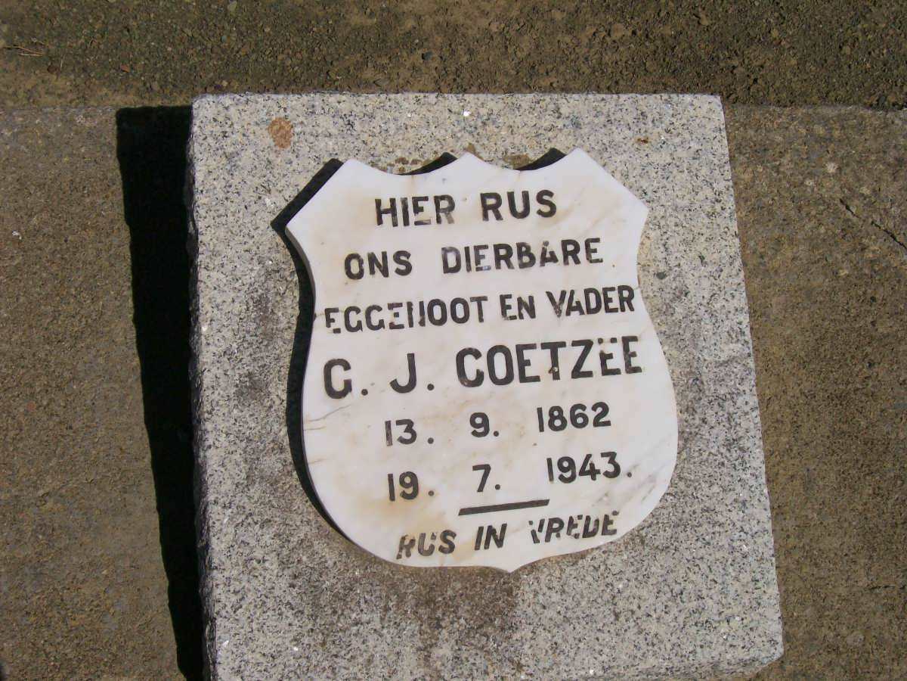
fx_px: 1179
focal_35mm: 45
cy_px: 340
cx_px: 454
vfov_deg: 32.2
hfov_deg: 42.1
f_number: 5.4
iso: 80
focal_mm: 7.6
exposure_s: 1/1401
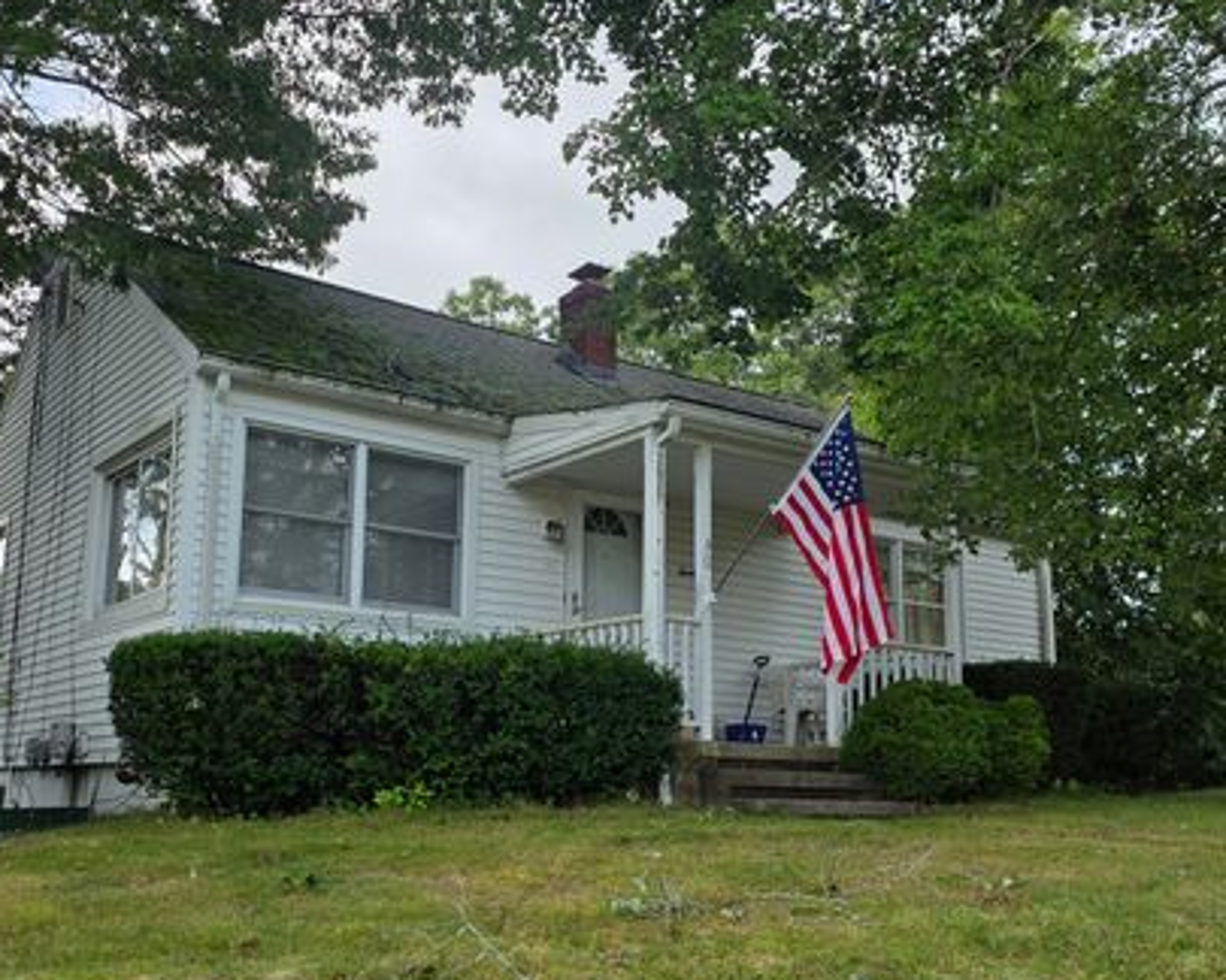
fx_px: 1343
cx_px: 578
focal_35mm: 37
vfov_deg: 40.0
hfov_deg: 49.1
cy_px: 579
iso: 80
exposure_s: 1/2953
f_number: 1.7
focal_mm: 6.3
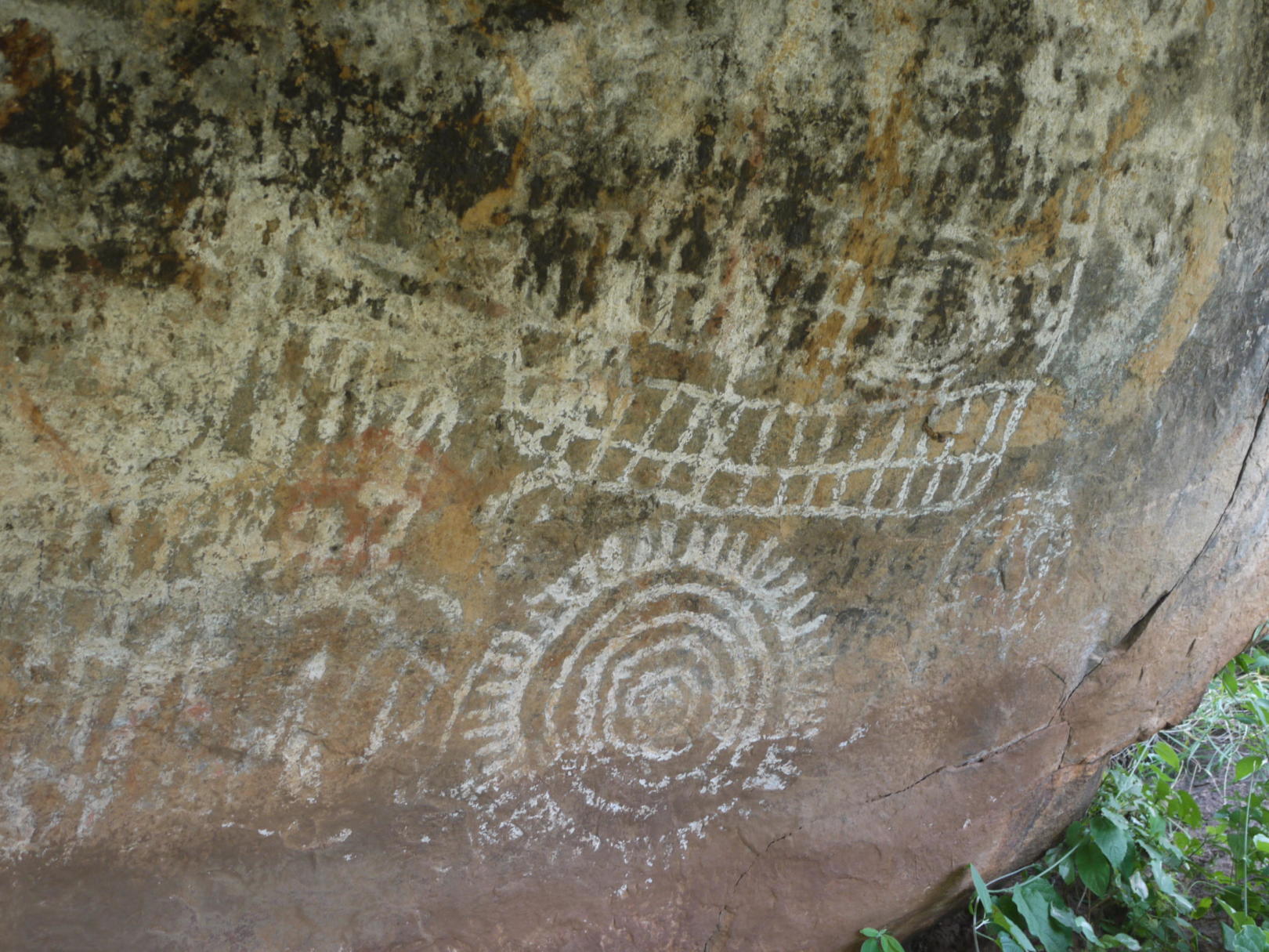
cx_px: 634
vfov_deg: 31.5
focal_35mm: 46
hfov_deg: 41.2
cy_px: 476
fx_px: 1686
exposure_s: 1/30
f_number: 4.8
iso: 200
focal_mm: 23
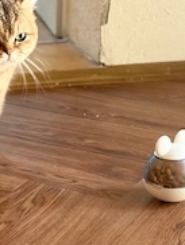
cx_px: 8
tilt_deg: -16.8
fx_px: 810
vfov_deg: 17.2
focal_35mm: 114
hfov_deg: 12.9
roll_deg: +1.0
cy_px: 106
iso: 100
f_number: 1.6
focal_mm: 5.96
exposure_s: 1/50
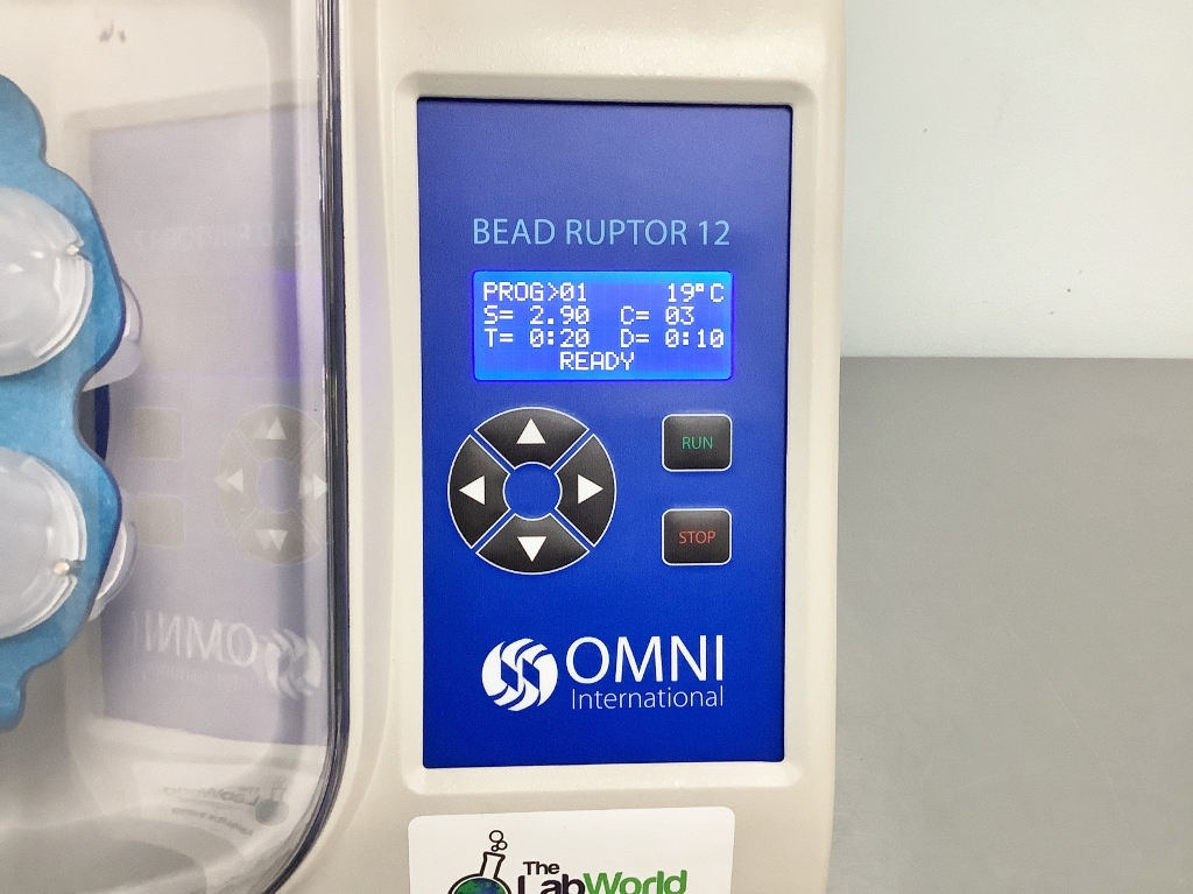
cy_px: 447
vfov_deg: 45.4
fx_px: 1068
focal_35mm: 31
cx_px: 596
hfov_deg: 58.4
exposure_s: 1/60
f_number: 2.4
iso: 200
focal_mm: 3.3
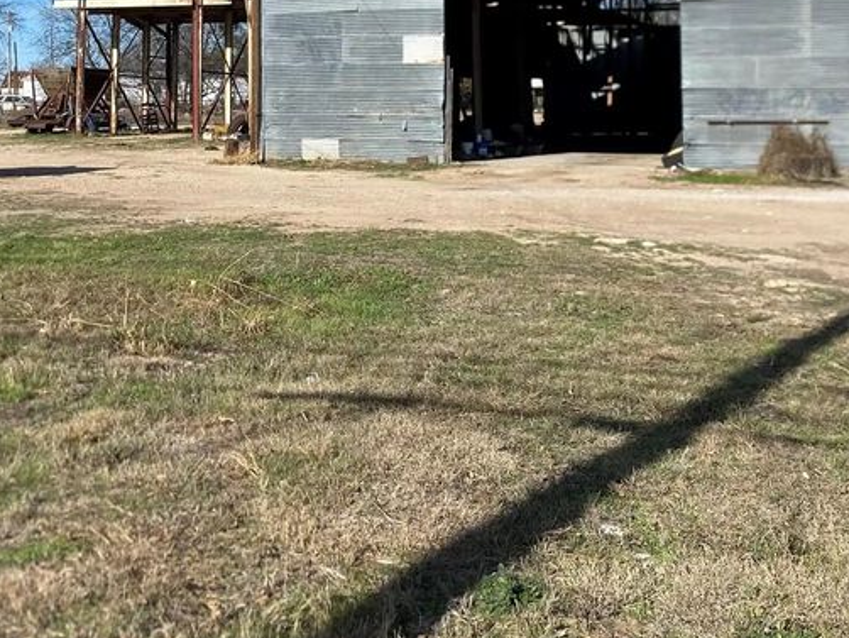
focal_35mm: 53
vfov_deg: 26.6
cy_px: 58
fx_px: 1301
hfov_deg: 35.6
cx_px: 255
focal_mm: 4.25
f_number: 1.8
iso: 32
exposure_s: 1/3125
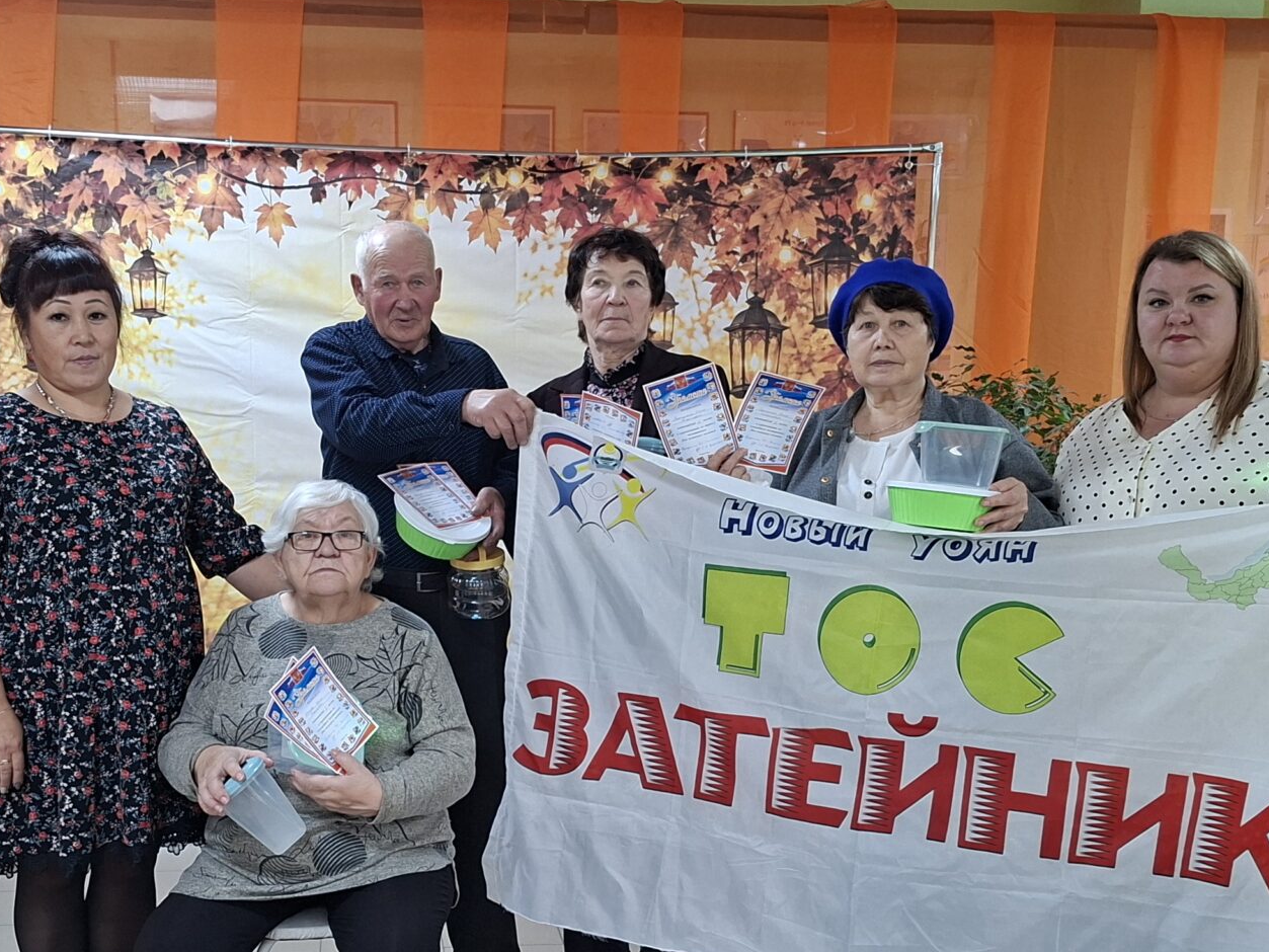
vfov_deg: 30.5
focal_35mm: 47
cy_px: 685
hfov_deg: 40.4
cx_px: 590
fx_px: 1723
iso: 250
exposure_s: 1/50
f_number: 1.8
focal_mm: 5.54
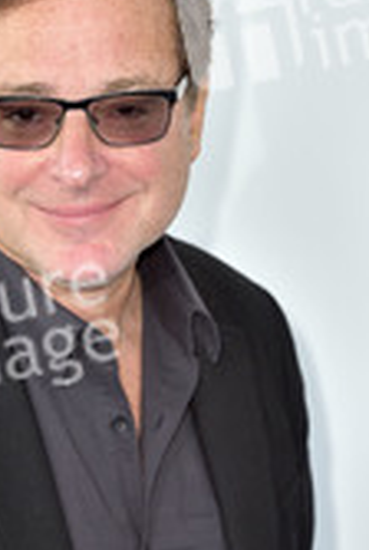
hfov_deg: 4.8
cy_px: 507
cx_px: 48
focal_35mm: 287
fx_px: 4394
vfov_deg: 7.1
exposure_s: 1/320
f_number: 6.3
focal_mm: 120
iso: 500
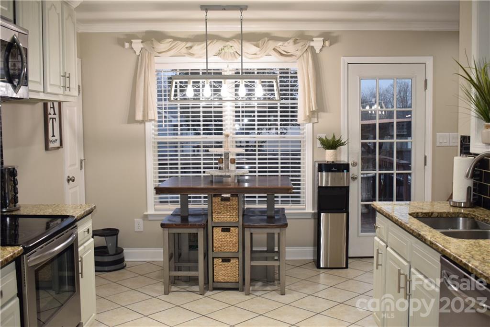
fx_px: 531
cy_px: 164
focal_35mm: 39
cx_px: 245
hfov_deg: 49.6
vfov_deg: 34.2
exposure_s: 1/100
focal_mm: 26
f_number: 5
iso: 800
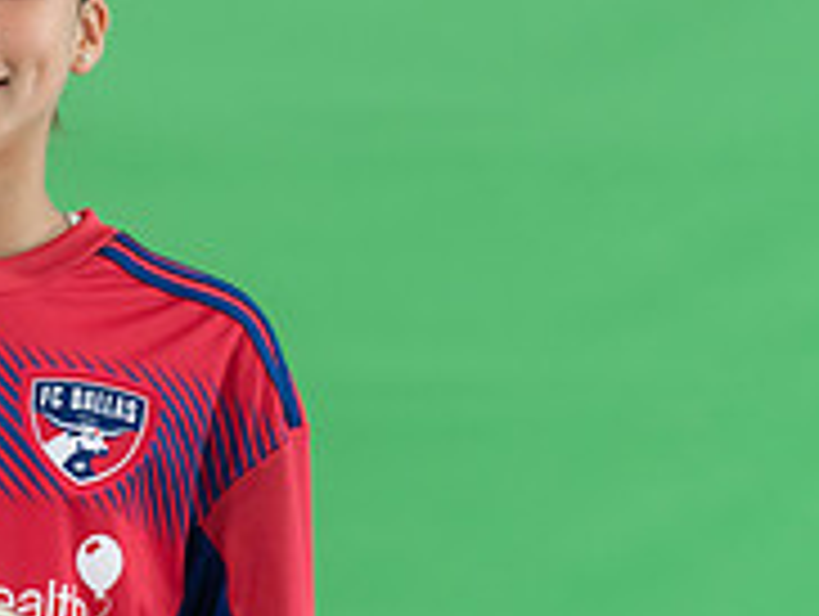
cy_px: 317
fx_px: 10874
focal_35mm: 459
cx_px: -18
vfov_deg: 3.2
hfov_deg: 4.3
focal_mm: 150
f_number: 2.8
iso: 1000
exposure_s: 1/250
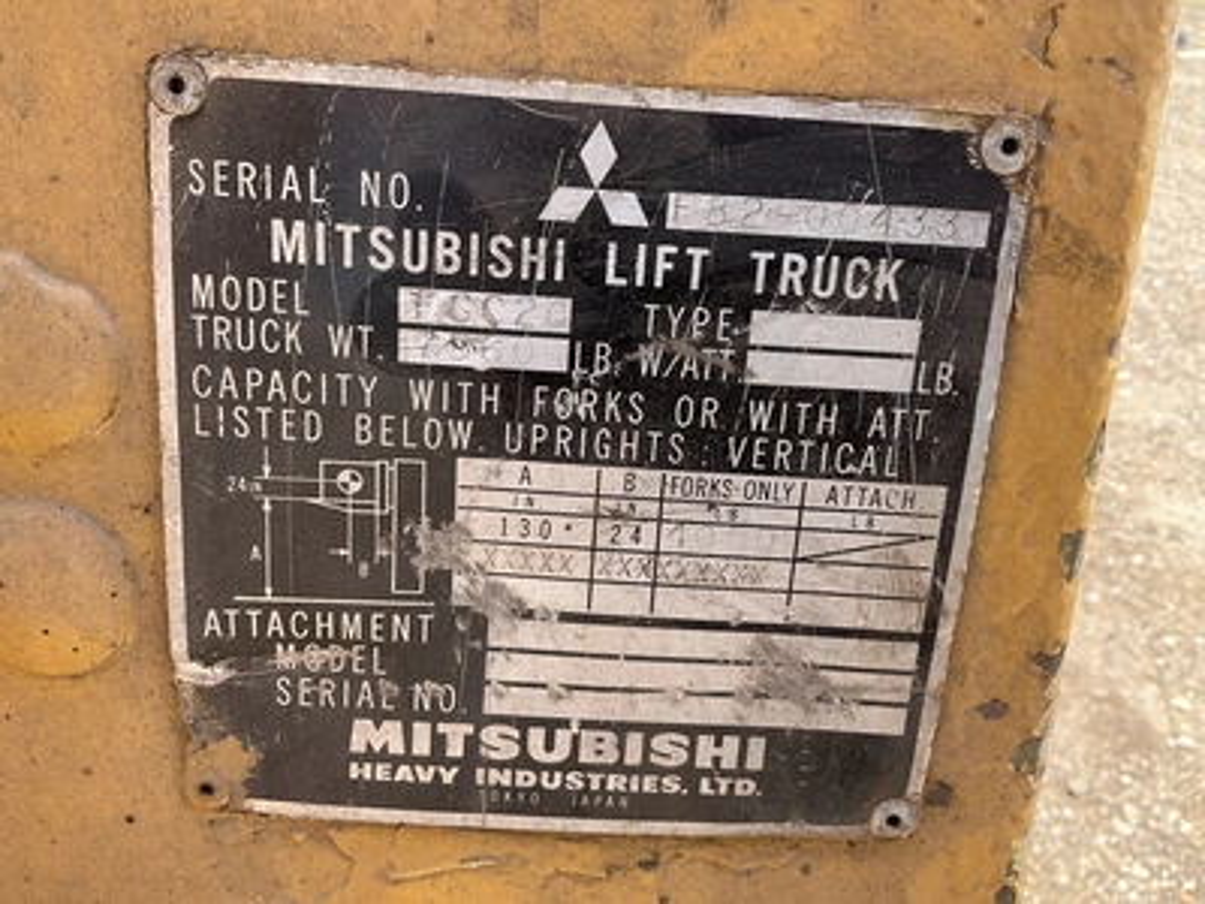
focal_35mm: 29
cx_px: 602
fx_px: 1010
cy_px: 452
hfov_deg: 61.7
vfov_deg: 48.2
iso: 25
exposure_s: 1/320
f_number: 1.8
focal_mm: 3
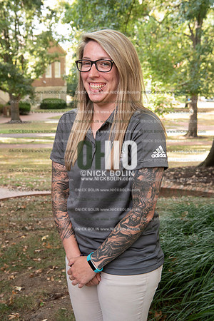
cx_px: 107
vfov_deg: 38.2
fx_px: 464
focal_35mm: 52
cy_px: 160
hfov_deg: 26.0
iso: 800
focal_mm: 52
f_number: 8
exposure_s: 1/100
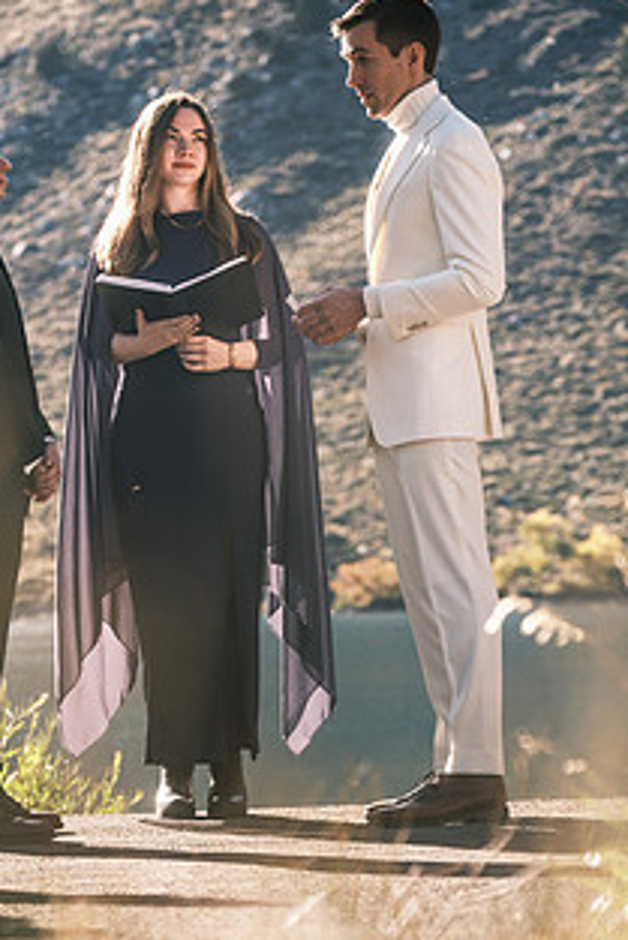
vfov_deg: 12.7
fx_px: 4208
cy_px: 613
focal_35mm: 161
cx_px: 189
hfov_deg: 8.5
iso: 200
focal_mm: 74.4
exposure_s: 1/420
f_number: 3.6
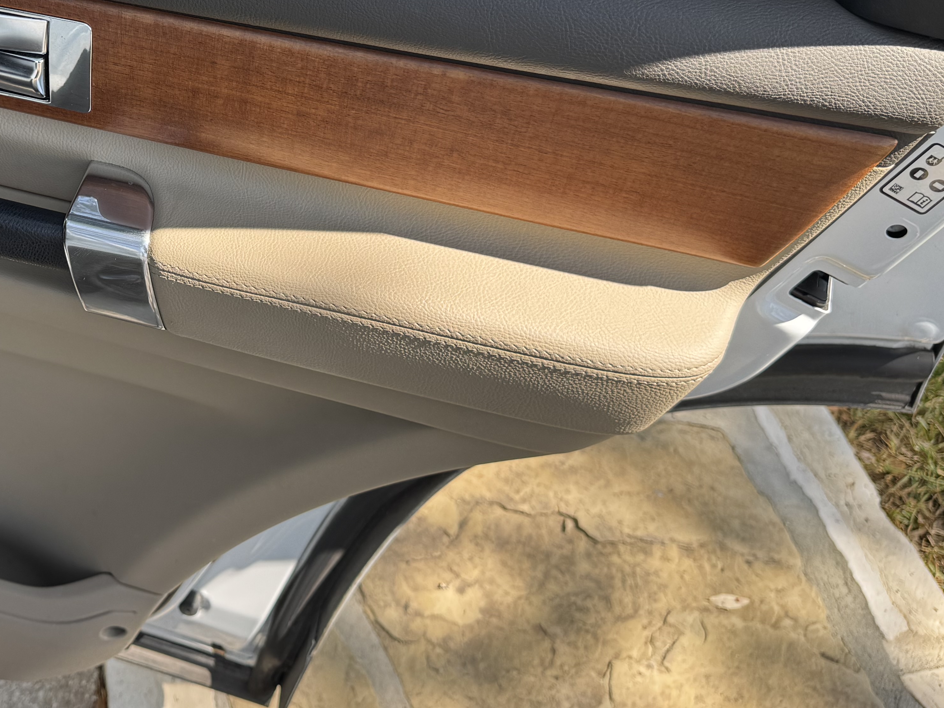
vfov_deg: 30.9
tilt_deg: -41.2
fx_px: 1254
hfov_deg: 39.7
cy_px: 160
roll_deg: -3.9
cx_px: 197
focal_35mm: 46
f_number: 1.78
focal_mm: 6.76
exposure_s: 1/593
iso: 80
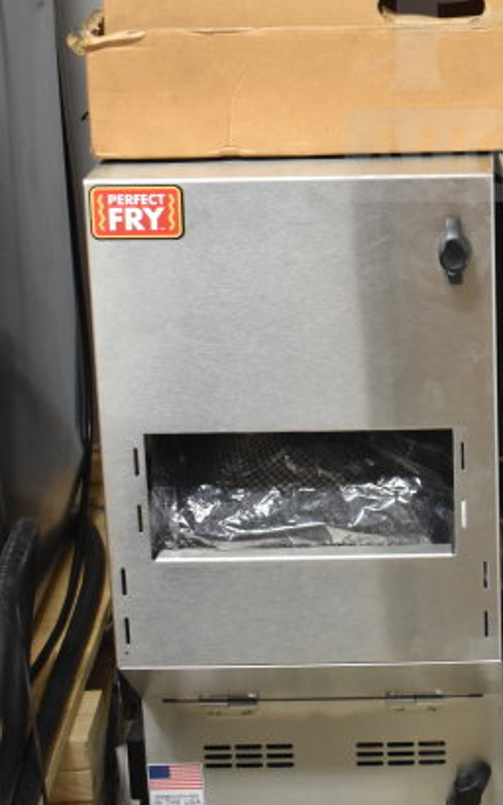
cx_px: 564
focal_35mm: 75
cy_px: 46
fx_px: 1646
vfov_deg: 26.4
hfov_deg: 16.8
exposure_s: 1/30
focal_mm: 22
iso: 1000
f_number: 3.8
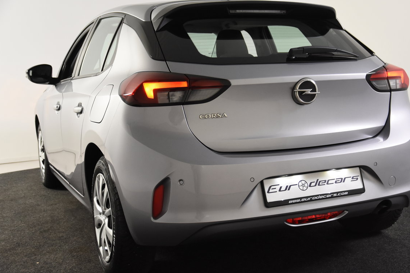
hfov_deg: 37.7
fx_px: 599
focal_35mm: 53
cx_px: 230
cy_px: 138
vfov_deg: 25.7
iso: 1600
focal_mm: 31
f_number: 4.5
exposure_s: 1/80
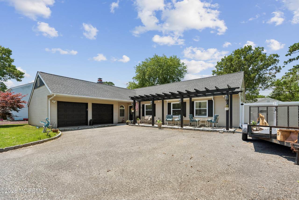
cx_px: 150
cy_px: 100
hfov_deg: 100.4
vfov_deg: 77.3
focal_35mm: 15
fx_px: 125
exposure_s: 1/1250
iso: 320
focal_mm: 15
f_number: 7.1
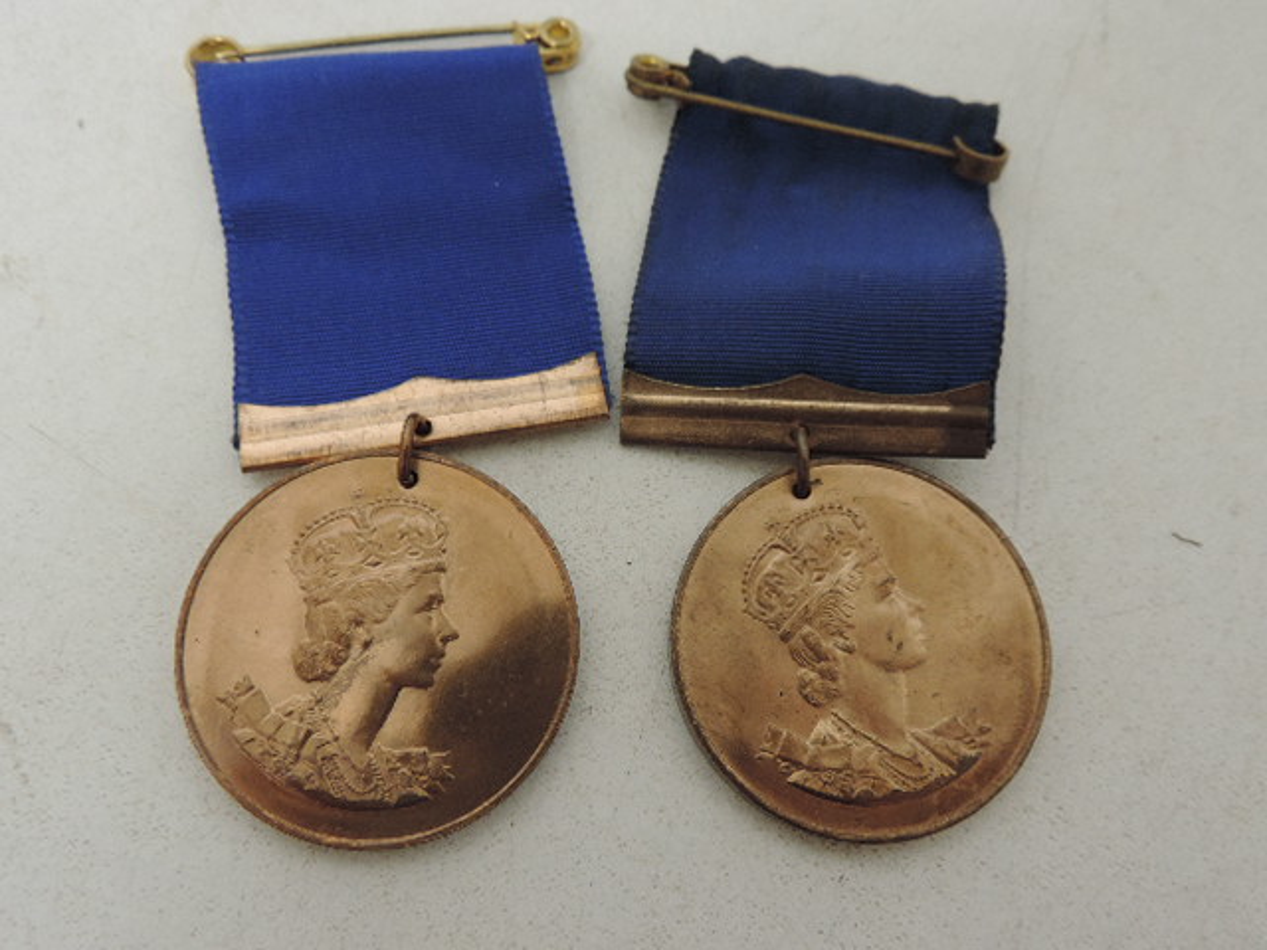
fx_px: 1098
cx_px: 634
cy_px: 475
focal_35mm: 30
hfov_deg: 60.0
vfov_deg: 46.8
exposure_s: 1/13
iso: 400
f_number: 3.1
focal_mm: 5.3
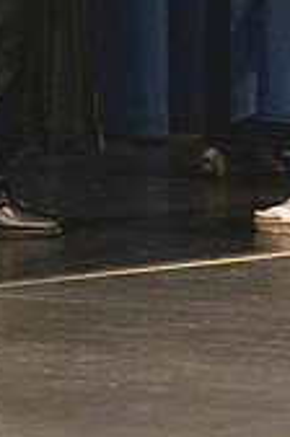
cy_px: -111
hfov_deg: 2.7
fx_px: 6054
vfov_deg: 4.1
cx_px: 120
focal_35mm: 499
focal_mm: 125
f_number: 3.2
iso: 10000
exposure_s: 1/400
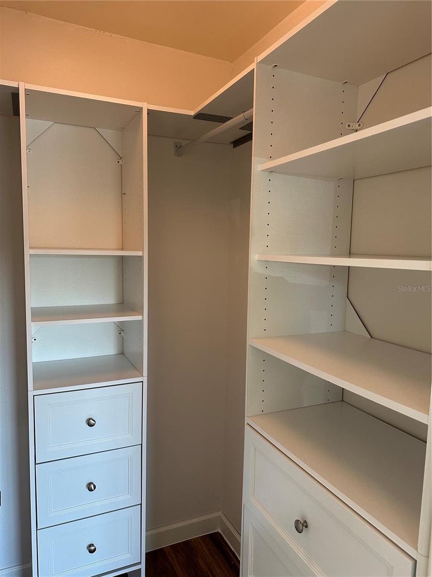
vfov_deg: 71.6
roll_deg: -1.6
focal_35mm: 24
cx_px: 216
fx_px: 399
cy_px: 288
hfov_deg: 56.8
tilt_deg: -5.6
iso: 200
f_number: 1.78
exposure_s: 1/120
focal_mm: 6.86
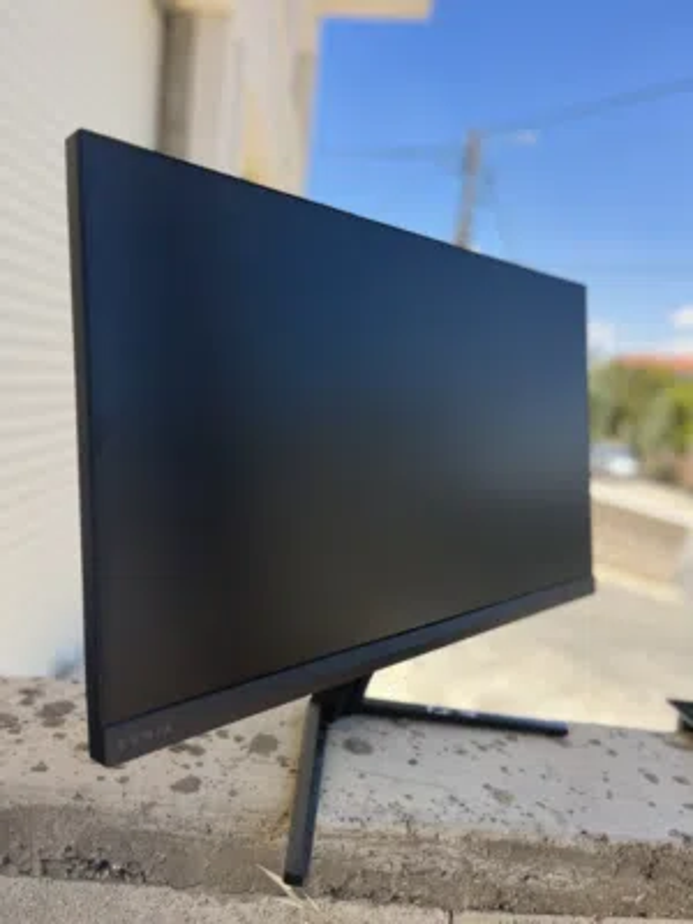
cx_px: 346
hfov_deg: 53.1
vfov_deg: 67.3
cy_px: 462
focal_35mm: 26
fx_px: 694
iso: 50
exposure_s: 1/1279
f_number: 1.6
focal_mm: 5.1
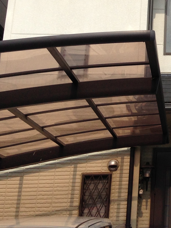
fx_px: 612
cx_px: 276
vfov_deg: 20.5
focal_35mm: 93
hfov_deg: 14.5
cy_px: 6
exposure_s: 1/1748
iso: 50
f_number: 2.4
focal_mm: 4.13
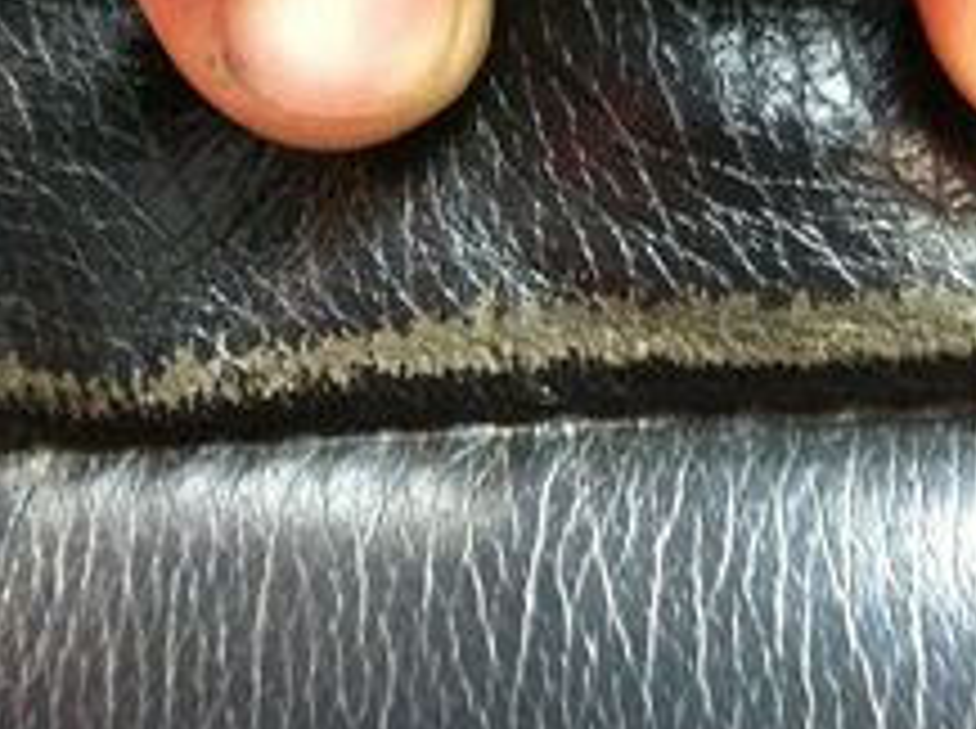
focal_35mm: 58
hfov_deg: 33.2
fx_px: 1633
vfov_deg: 25.0
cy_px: 515
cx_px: 553
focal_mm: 3.85
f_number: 2.8
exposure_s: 1/17
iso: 1000
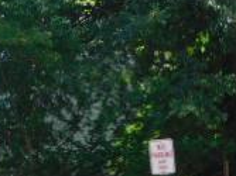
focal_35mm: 349
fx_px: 2378
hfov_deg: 5.6
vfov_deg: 4.3
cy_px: 152
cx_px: -179
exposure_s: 1/160
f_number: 4.5
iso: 125
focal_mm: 16.1
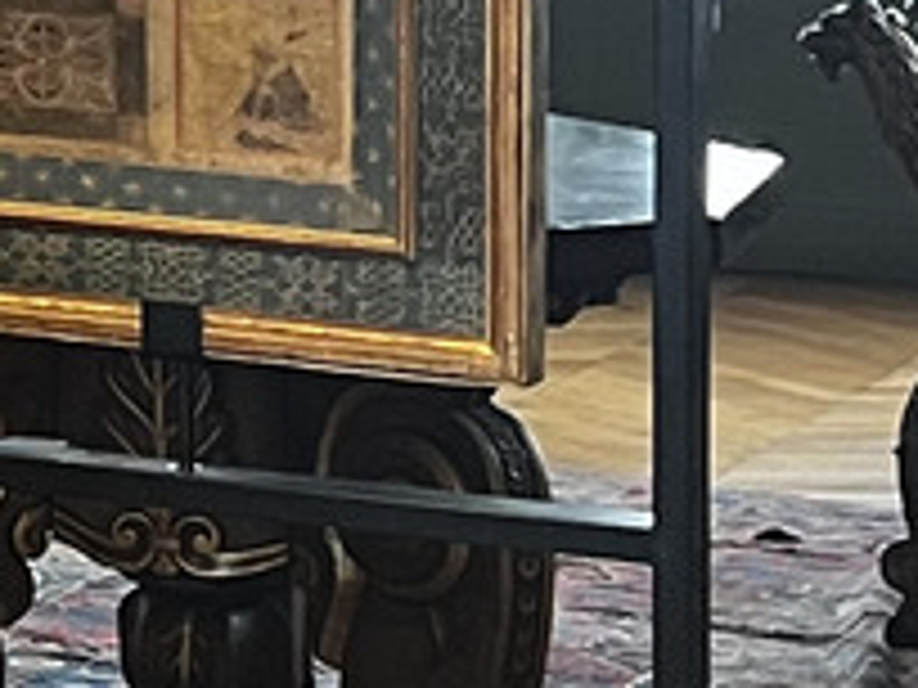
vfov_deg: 7.1
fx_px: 5410
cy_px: -535
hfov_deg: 9.1
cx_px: -936
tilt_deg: -0.2
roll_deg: +0.0
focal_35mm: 204
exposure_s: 1/50
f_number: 1.5
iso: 500
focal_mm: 5.7
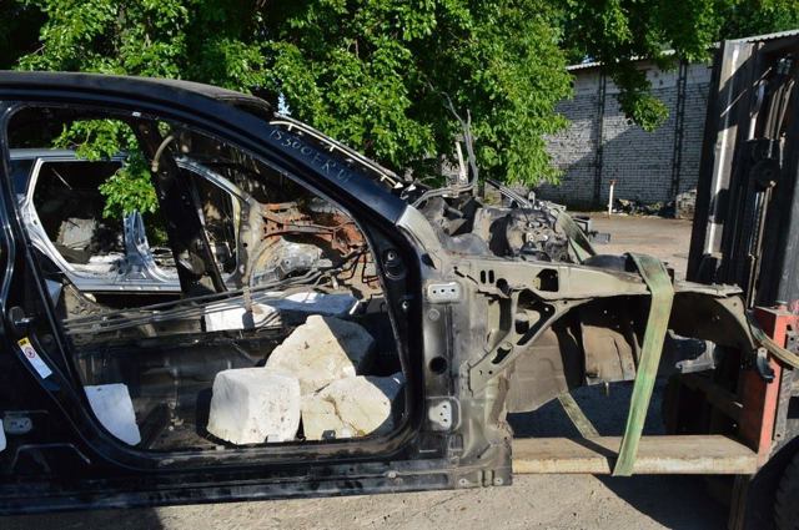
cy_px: 265
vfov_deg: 47.8
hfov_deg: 67.4
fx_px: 598
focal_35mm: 27
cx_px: 400
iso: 400
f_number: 11
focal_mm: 18
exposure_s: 1/400
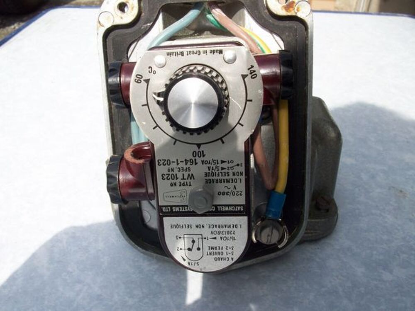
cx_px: 208
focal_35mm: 34
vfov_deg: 41.8
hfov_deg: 54.0
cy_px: 156
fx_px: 408
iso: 64
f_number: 5.5
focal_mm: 5.7
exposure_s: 1/258
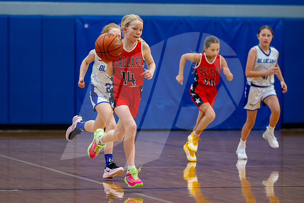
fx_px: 1662
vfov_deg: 7.0
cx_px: 126
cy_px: 88
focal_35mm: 197
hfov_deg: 10.4
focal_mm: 140
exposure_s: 1/640
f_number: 2.8
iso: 3200
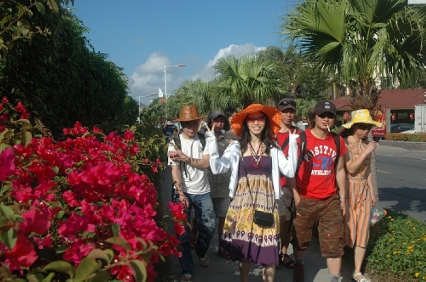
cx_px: 213
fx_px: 478
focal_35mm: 40
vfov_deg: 32.9
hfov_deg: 48.0
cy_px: 141
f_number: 10
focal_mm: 27
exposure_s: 1/400
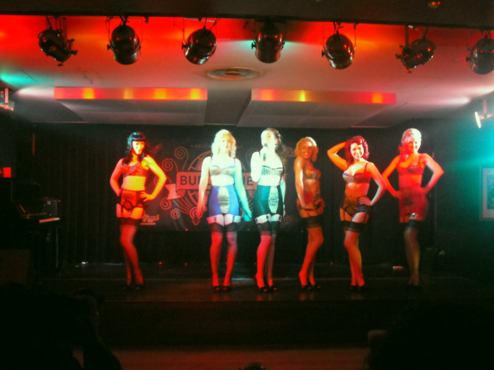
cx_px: 247
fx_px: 656
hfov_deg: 41.2
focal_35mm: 46
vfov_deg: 31.5
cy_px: 185
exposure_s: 1/8
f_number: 4.3
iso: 800
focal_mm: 8.2
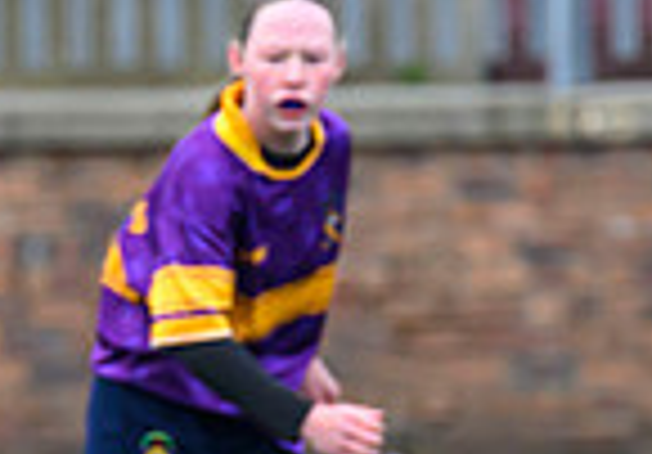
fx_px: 27141
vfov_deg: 1.0
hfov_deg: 1.4
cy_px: 583
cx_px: -180
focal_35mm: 1478
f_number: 4
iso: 1000
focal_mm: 280
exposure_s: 1/1600
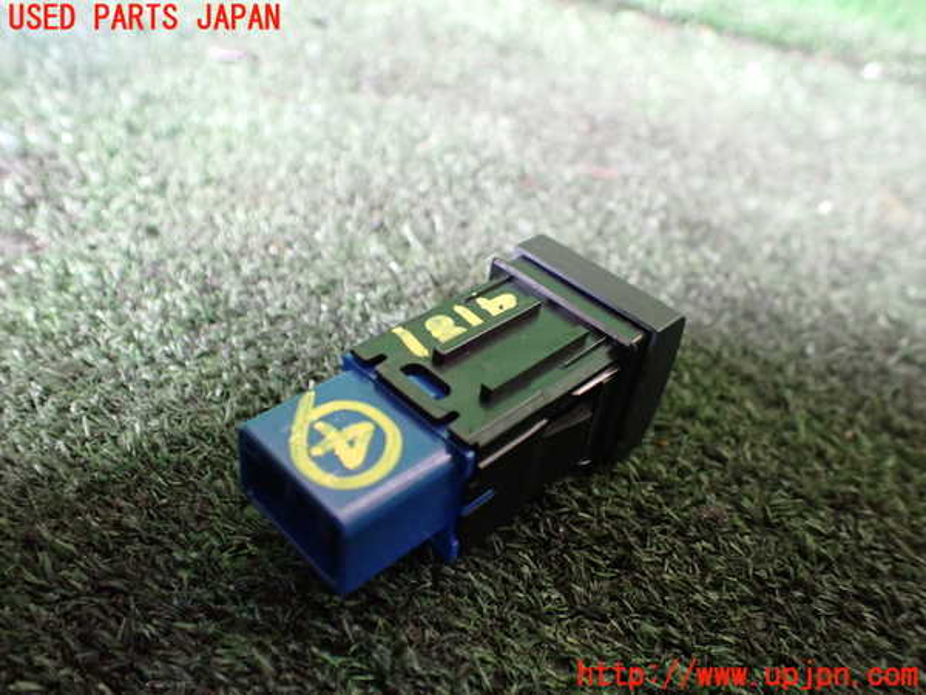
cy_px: 348
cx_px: 463
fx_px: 803
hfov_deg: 60.0
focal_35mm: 30
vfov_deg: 46.8
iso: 800
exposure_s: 1/80
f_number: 2.3
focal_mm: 5.4
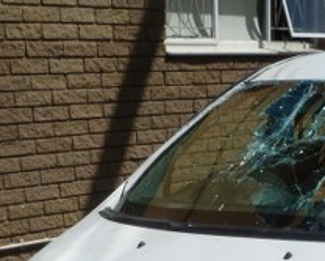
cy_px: 372
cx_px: 186
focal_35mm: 75
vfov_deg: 18.5
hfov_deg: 25.3
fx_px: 722
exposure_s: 1/640
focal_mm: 4.5
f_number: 5.6
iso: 80
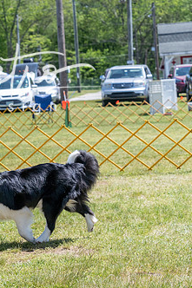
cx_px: -51
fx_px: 1009
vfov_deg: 16.3
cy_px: 133
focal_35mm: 126
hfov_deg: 10.6
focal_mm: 72
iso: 1000
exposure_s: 1/2500
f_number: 6.3
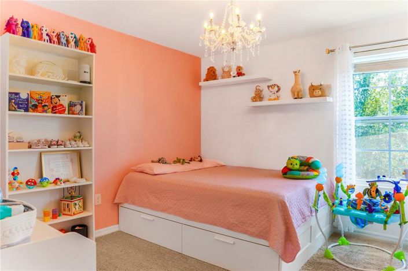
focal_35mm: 24
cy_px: 136
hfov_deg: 73.8
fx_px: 272
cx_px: 204
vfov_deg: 53.1
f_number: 4.5
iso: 640
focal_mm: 16
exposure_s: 1/160
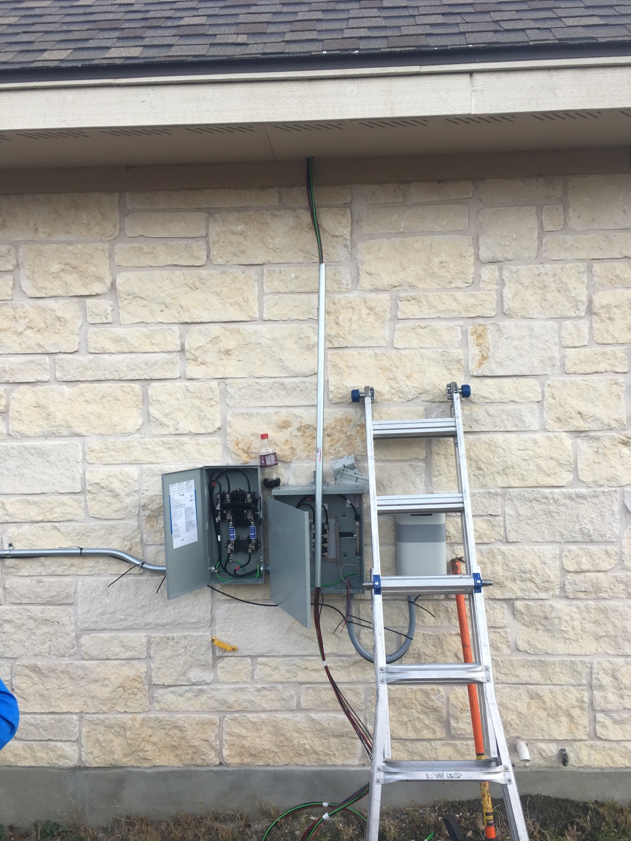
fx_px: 705
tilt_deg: +1.6
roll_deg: +3.0
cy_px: 420
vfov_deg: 61.7
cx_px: 316
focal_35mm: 29
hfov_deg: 48.2
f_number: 2.2
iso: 25
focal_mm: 4.15
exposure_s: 1/478
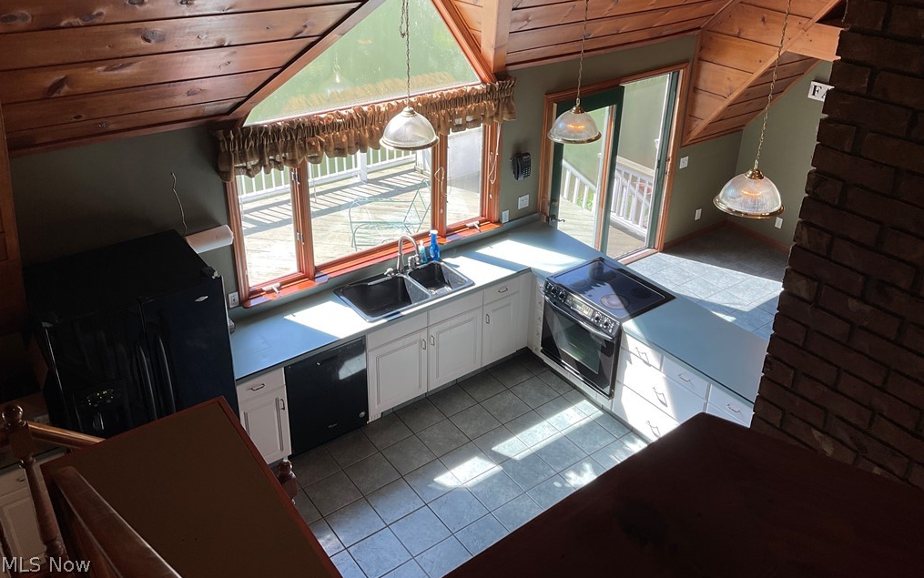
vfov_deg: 40.4
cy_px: 230
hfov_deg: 61.2
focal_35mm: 31
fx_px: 781
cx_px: 462
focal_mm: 3
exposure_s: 1/120
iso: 25
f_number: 1.8
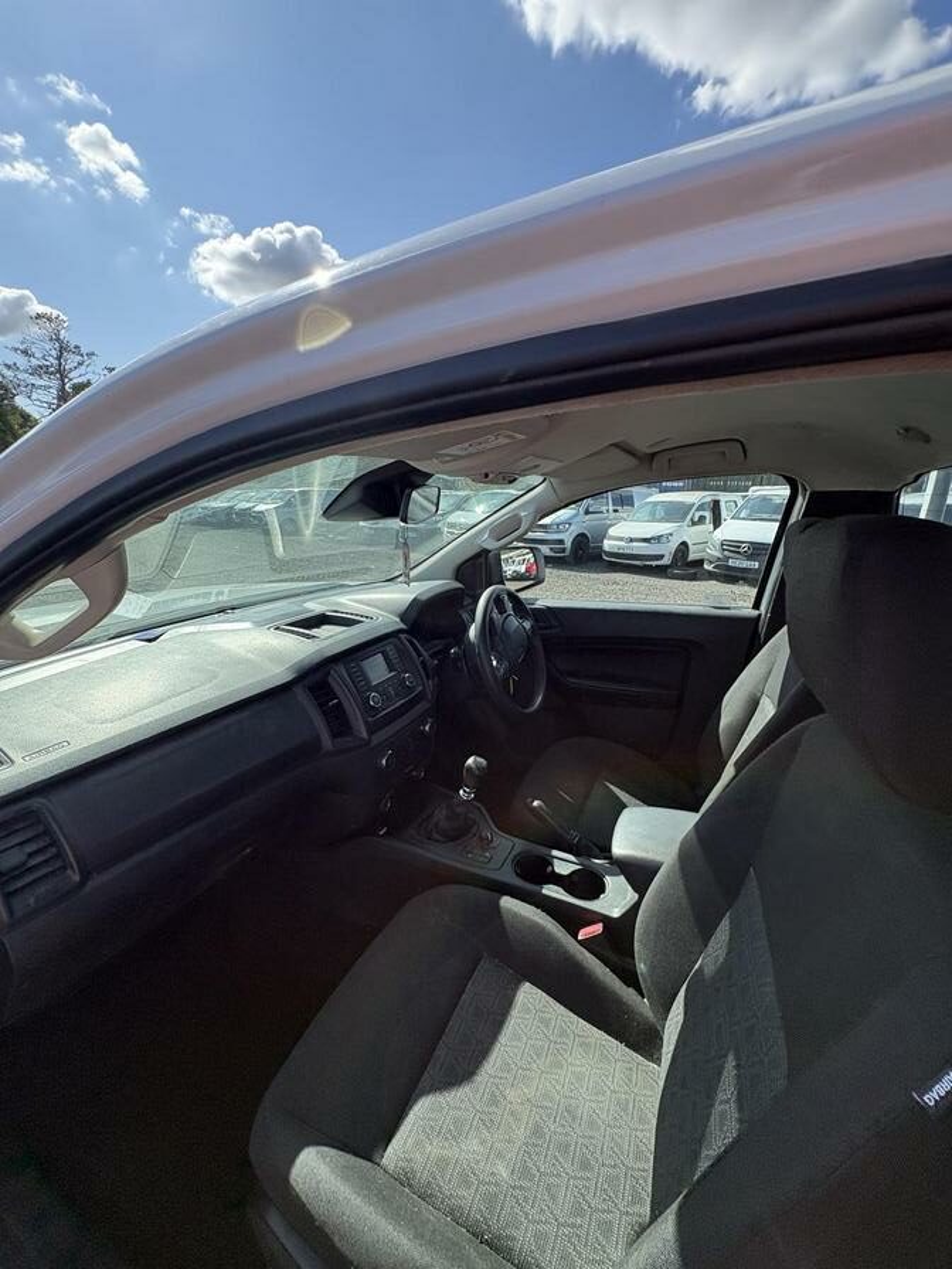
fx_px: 513
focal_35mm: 14
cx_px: 476
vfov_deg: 102.1
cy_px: 634
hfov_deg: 85.7
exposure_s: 1/652
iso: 50
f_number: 2.2
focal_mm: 2.22
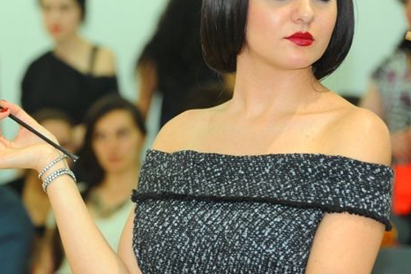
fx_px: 2247
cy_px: 122
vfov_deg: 7.0
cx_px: 104
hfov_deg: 10.4
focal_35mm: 197
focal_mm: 102
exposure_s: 1/60
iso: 1250
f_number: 4.5
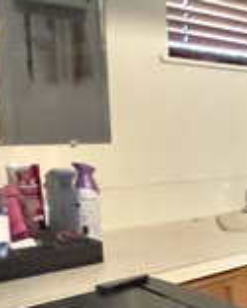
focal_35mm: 52
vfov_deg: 35.9
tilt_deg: -5.9
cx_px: 451
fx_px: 475
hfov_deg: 20.3
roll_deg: -1.1
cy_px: 184
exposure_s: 1/30
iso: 1000
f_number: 1.8
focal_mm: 1.57
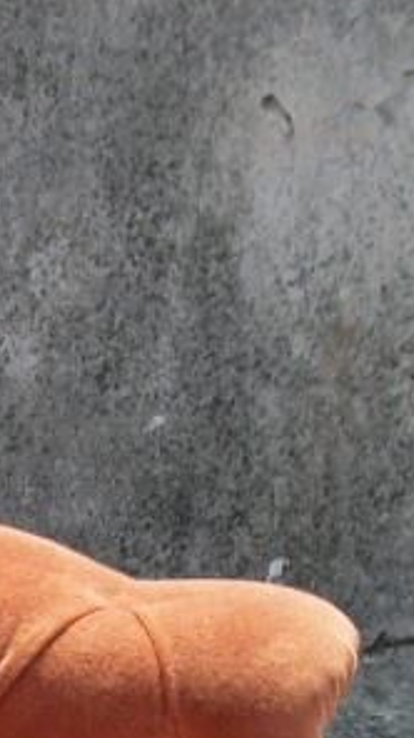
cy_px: 1055
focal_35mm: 151
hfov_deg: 7.7
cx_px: -424
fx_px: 2954
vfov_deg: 13.5
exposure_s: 1/100
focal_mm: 5.7
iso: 80
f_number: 8.8
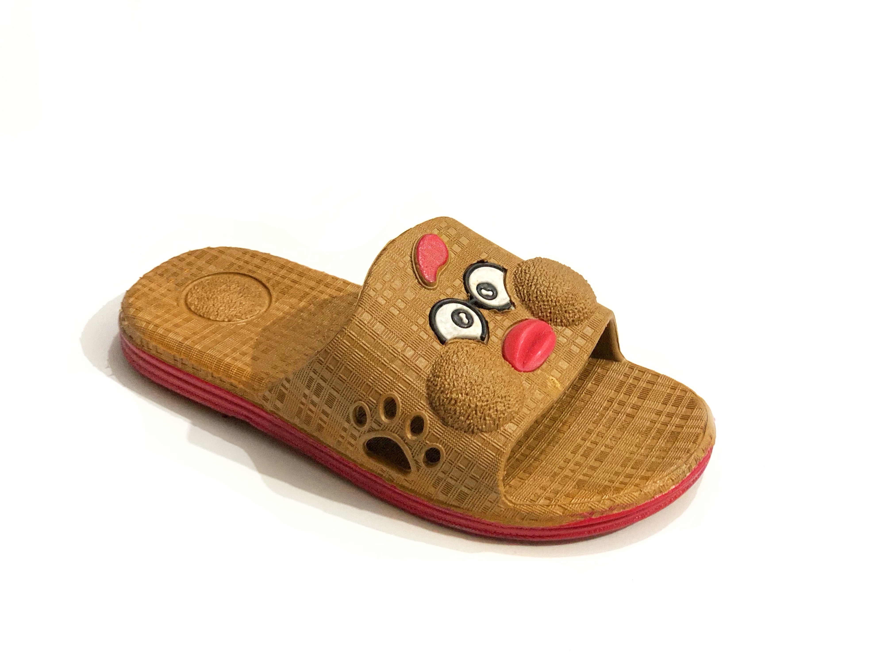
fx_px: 1340
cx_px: 446
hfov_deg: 36.8
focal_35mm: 52
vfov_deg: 28.0
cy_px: 334
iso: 160
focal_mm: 6
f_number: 2.4
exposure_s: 1/8
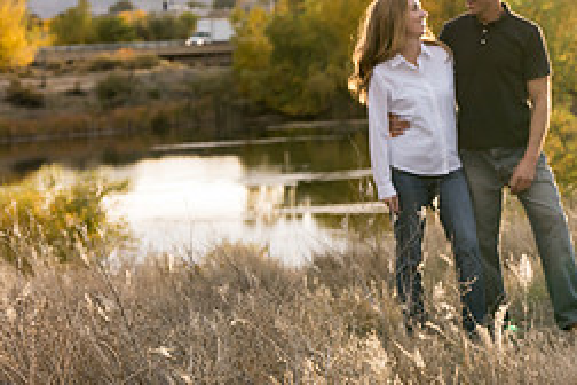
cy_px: 187
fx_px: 2580
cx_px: 609
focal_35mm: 161
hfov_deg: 12.6
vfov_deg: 8.5
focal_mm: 70
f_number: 6.3
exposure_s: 1/250
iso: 640
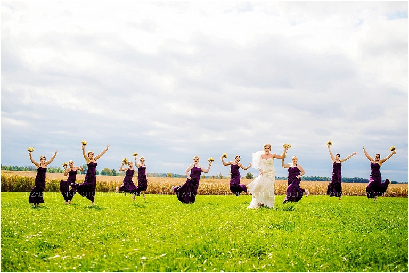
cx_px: 204
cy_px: 136
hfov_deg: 39.6
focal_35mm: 50
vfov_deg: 27.0
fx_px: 568
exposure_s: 1/3200
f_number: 4
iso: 200
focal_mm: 50
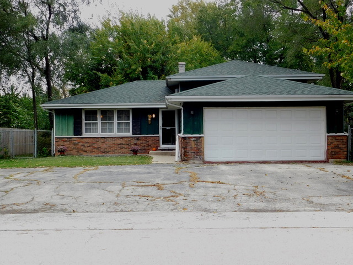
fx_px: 367
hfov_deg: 51.4
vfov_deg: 39.7
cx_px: 176
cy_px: 132
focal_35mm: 36
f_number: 3.5
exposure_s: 1/125
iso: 125
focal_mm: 6.3
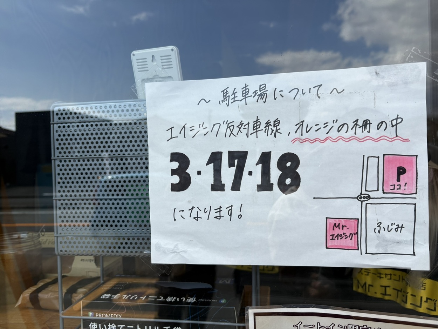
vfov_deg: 53.1
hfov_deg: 67.3
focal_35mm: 26
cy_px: 164
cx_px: 219
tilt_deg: -1.2
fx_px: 329
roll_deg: +2.8
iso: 50
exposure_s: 1/2639
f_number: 1.6
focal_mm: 5.96
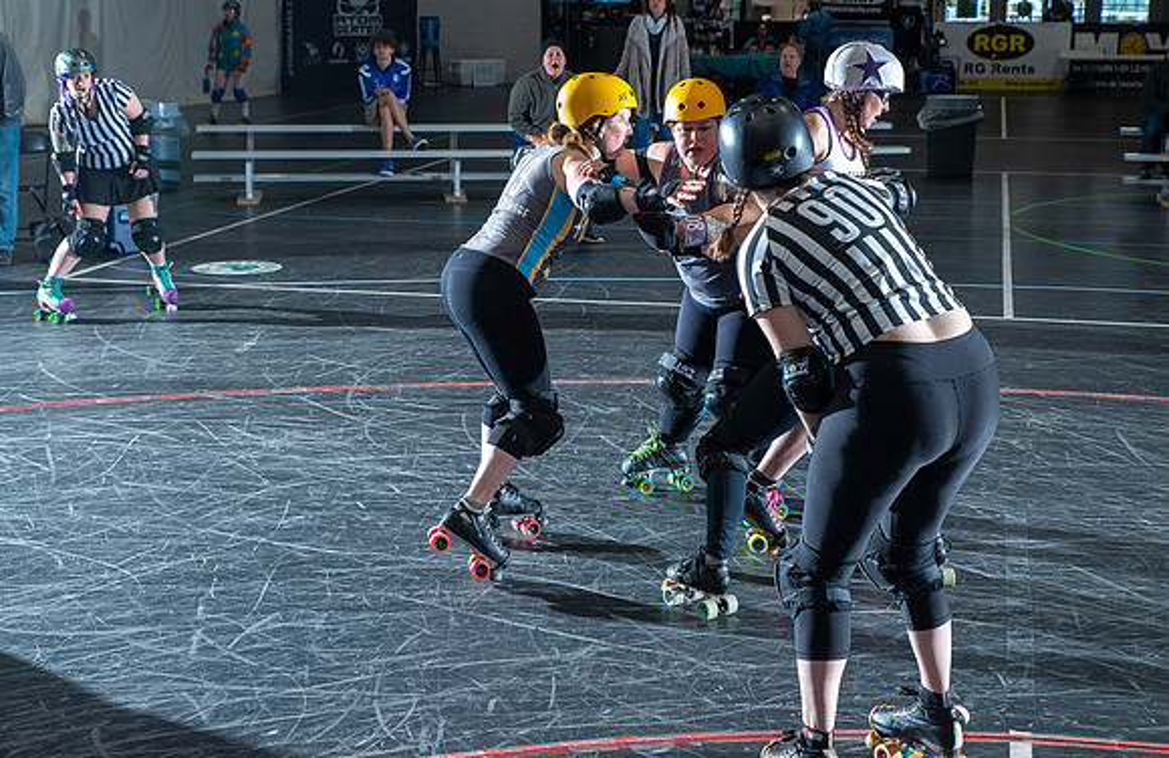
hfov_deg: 34.7
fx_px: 1869
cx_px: 580
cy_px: 308
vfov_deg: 22.9
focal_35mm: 58
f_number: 7.1
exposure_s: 1/160
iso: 800
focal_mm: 50
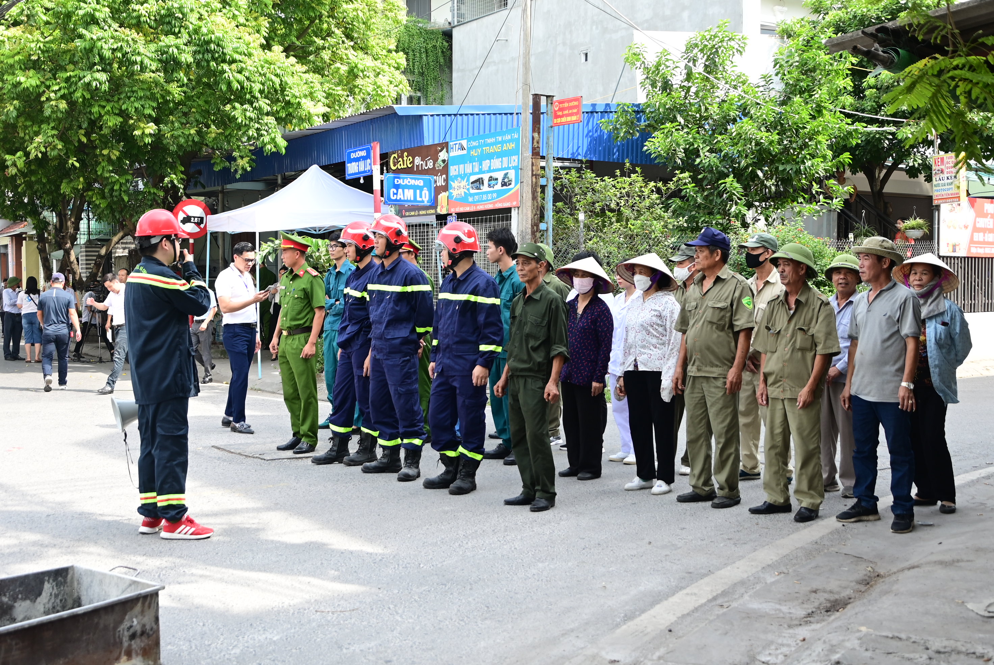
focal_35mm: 42
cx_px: 497
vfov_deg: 32.0
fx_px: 1161
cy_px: 332
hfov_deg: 46.4
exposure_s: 1/200
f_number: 5
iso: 200
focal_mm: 28
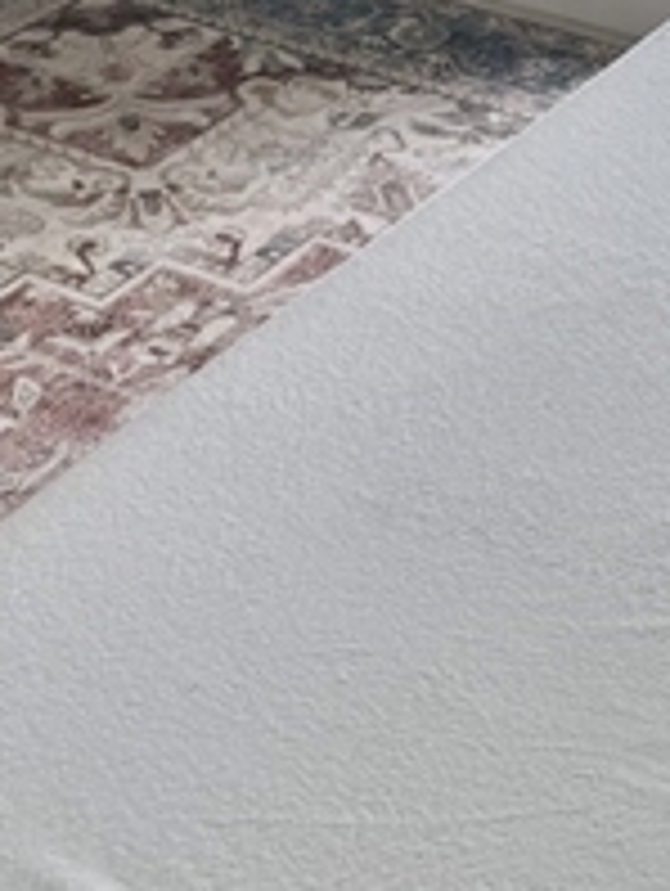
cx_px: 432
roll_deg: +0.3
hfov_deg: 15.9
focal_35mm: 93
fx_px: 2395
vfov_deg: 17.7
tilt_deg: -9.9
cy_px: -616
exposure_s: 1/120
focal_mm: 6.76
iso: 64
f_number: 1.78
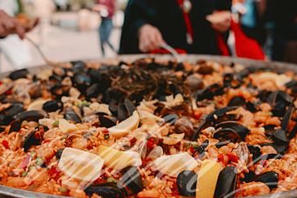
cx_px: 131
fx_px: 322
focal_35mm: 39
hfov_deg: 49.4
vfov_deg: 33.9
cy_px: 67
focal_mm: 24
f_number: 2.8
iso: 320
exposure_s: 1/4000
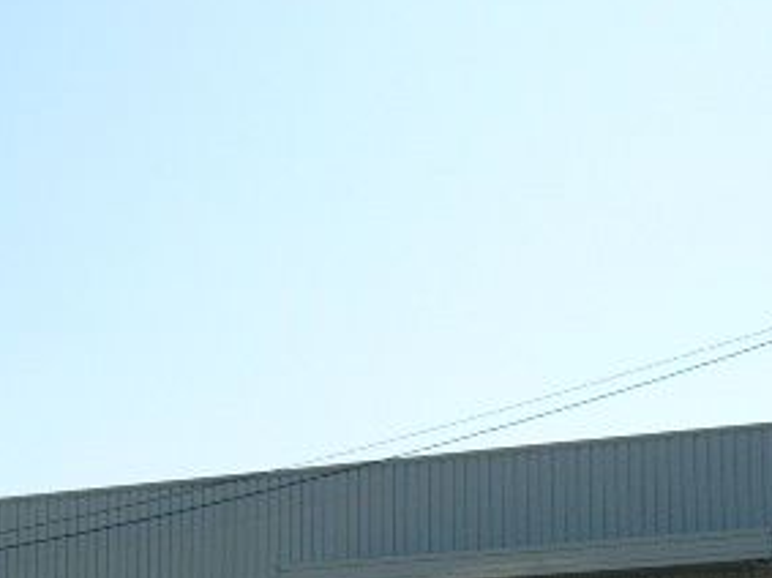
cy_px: 638
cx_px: 368
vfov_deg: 16.6
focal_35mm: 86
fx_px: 1917
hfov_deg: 22.8
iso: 50
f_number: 8.3
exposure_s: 1/200
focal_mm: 6.3
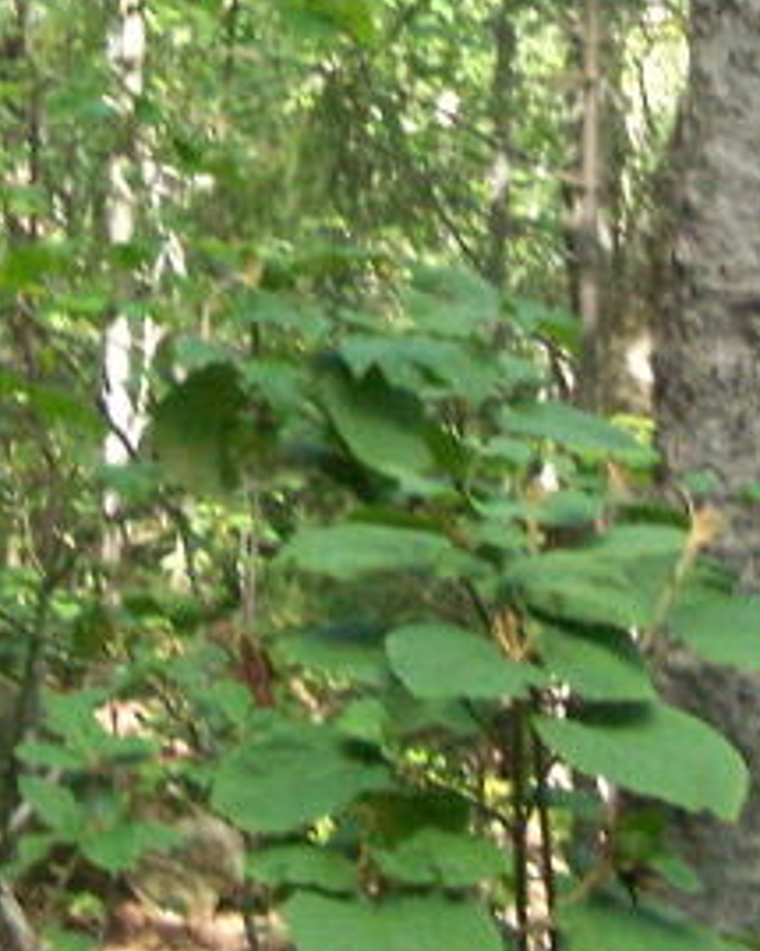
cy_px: 124
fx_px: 3967
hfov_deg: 10.9
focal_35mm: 141
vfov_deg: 13.6
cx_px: 470
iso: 400
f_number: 2.8
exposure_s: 1/250
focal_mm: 6.3
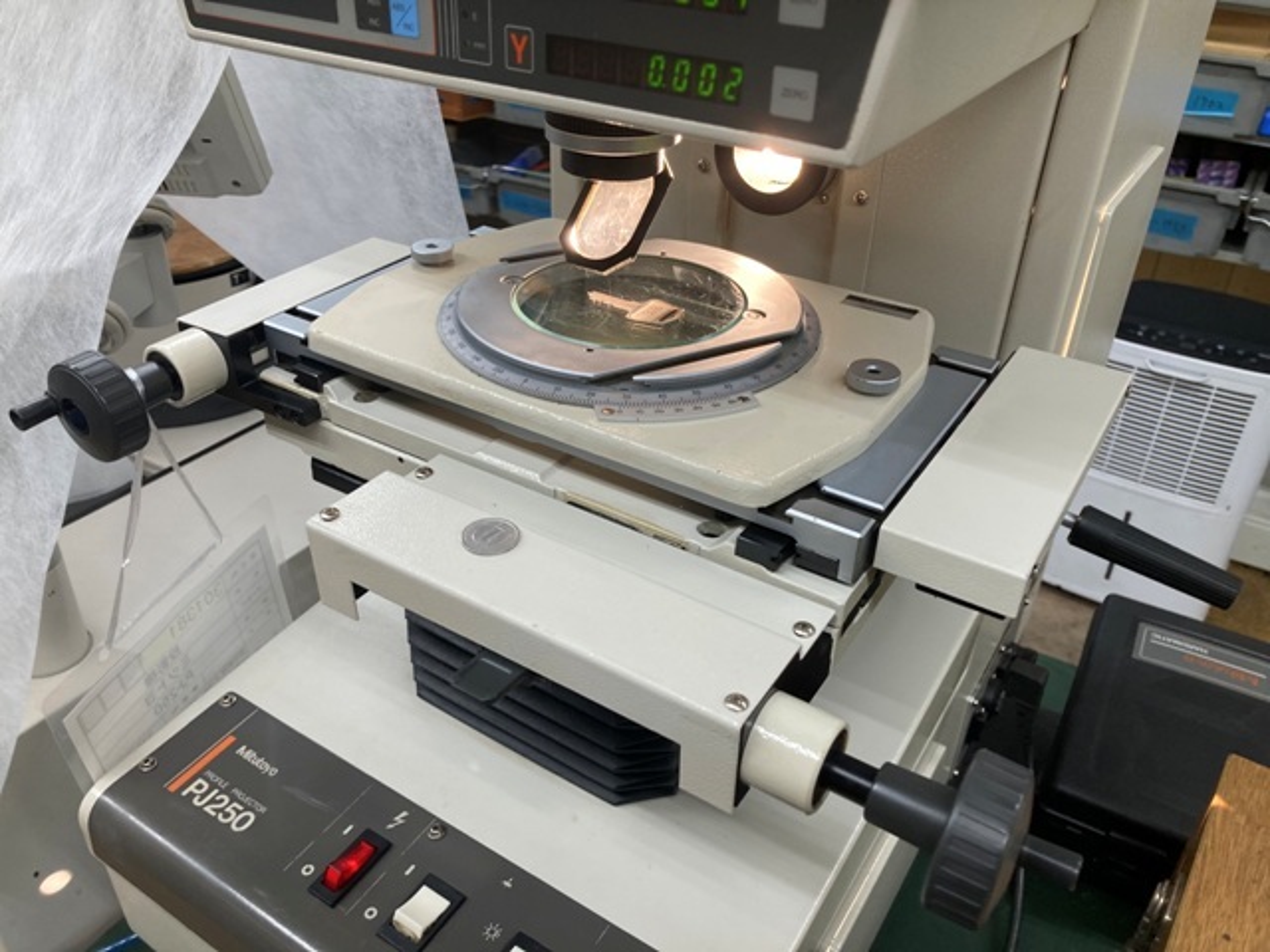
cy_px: 476
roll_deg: -1.7
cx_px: 635
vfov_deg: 49.7
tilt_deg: -30.8
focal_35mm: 28
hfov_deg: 63.4
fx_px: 1027
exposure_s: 1/60
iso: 50
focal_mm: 3.99
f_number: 1.8
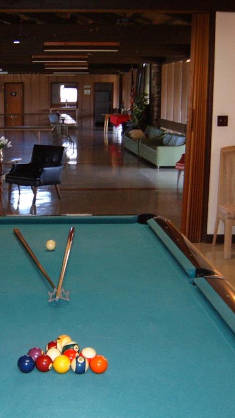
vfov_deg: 38.5
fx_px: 598
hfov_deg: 22.0
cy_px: 210
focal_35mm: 54
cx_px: 52
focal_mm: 6.2
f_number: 2.9
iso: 141
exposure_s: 1/30
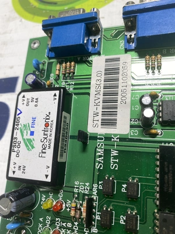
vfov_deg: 67.3
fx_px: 175
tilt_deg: -61.1
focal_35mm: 26
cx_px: 88
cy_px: 117
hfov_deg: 53.1
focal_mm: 4.25
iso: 40
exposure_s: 1/120
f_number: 1.8
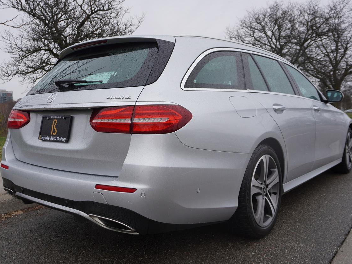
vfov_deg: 44.7
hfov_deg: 57.5
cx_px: 174
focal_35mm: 32
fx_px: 321
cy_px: 131
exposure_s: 1/100
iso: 100
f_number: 5
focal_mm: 19
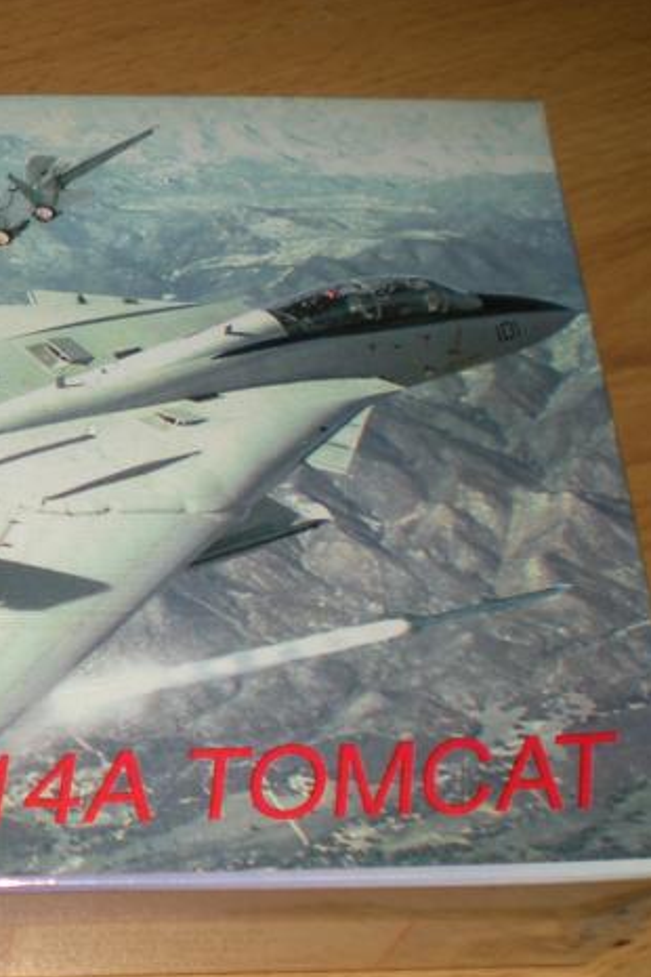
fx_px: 1844
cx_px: -76
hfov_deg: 19.2
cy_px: 618
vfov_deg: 29.5
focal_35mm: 68
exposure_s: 1/60
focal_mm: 6.3
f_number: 3.1
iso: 64
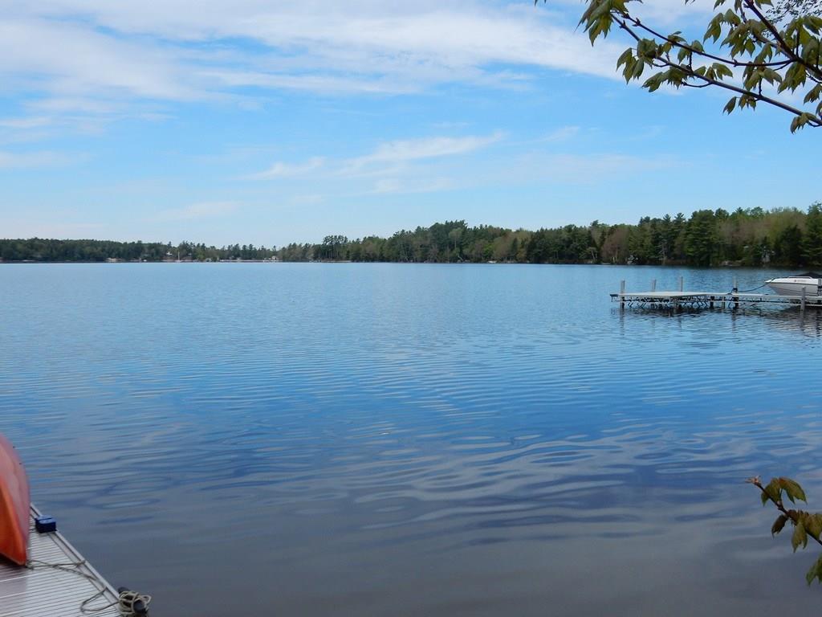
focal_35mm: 36
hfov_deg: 51.4
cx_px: 411
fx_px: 855
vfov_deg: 39.7
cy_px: 308
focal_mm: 6.4
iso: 125
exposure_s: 1/1600
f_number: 4
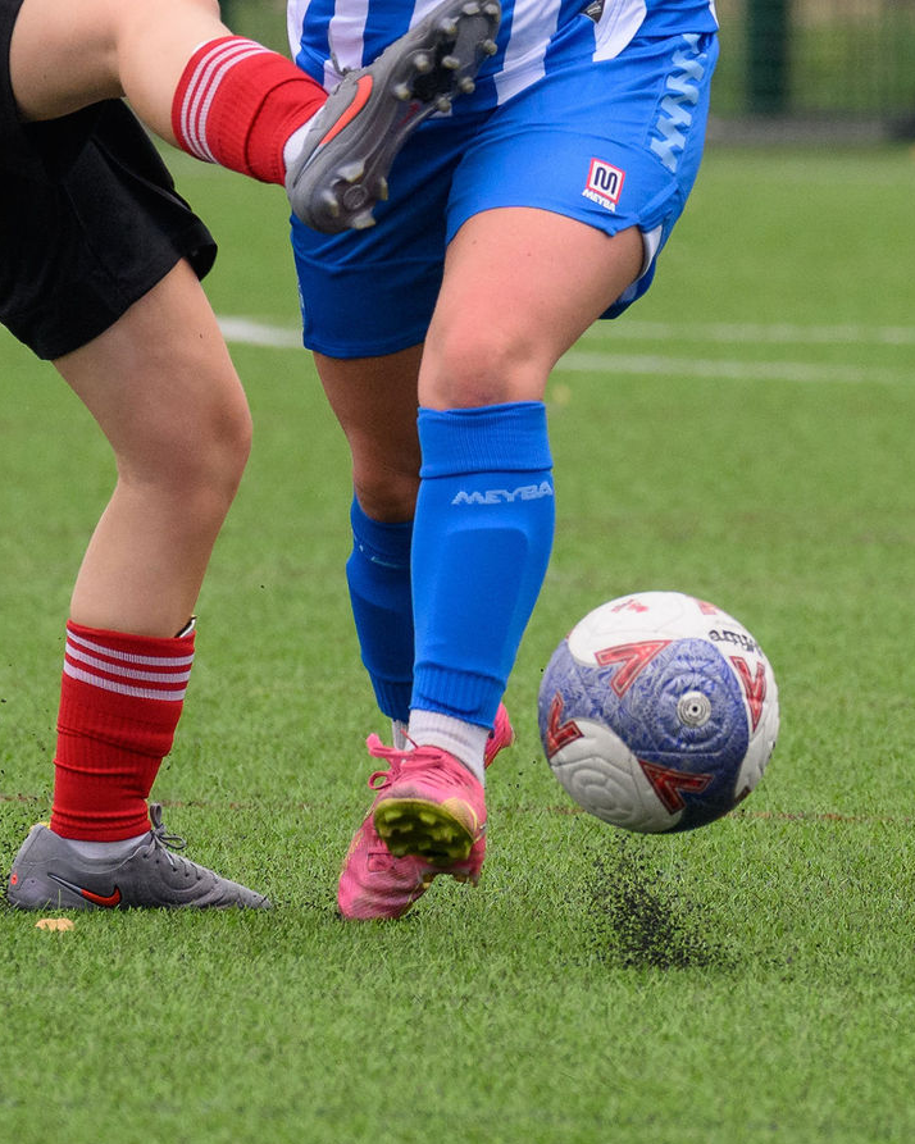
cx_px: 924
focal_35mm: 1134
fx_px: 38400
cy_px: 240
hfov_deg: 1.4
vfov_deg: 1.7
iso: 800
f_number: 5
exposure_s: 1/1250
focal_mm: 240
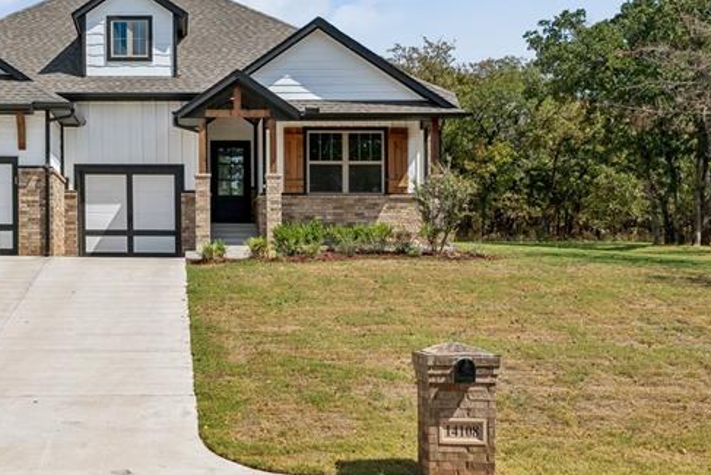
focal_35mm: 63
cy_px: 193
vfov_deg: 21.6
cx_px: 122
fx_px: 1245
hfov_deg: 30.9
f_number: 8
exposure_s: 1/1000
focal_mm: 20
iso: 200
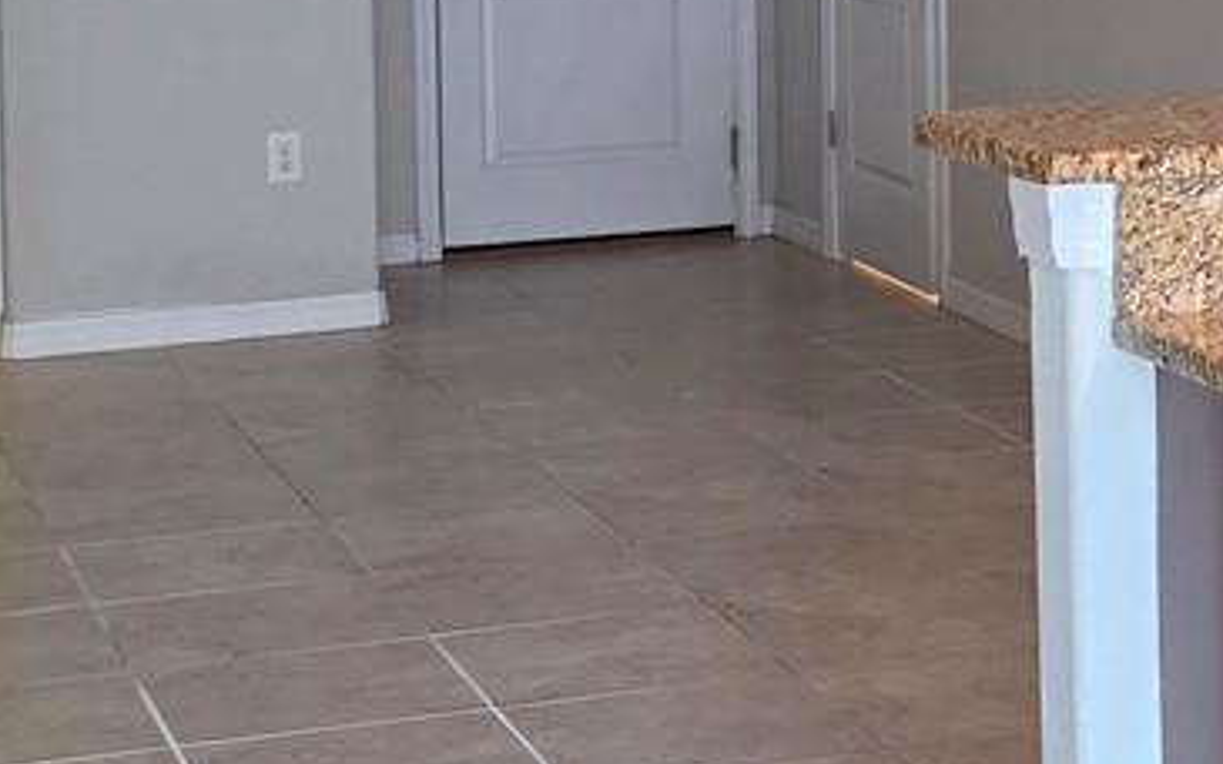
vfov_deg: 11.9
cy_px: -184
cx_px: 1015
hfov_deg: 19.2
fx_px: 3566
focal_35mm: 107
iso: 500
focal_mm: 6.5
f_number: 1.4
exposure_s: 1/120
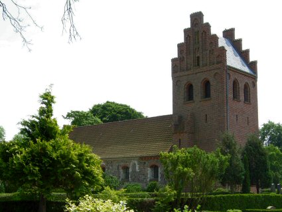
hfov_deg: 51.3
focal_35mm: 36
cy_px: 106
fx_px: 293
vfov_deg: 39.7
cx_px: 141
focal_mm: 7.5
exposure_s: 1/271
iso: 50
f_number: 4.8
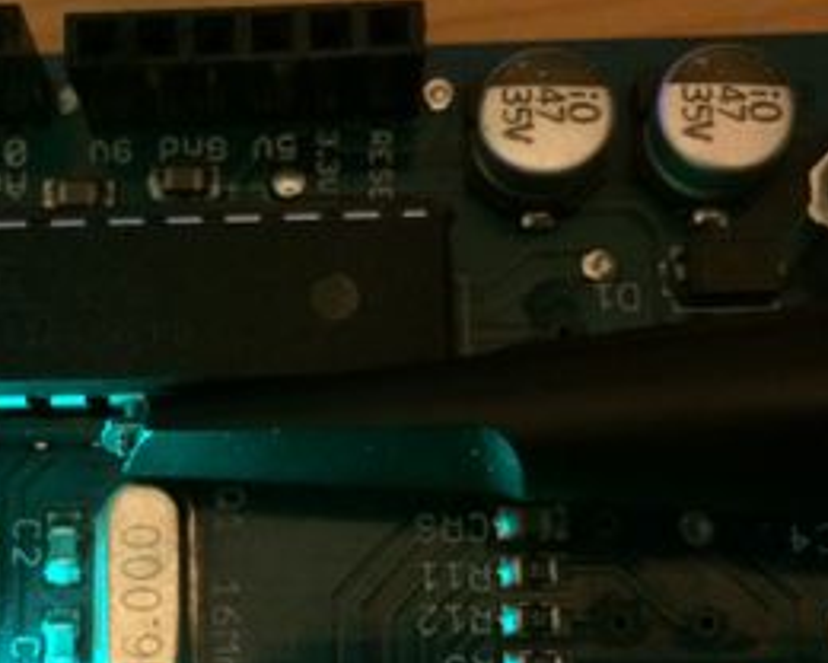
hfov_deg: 26.1
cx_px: 229
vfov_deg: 21.3
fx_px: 1764
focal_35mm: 72
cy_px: 344
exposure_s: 1/15
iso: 400
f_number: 2.2
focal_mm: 4.12
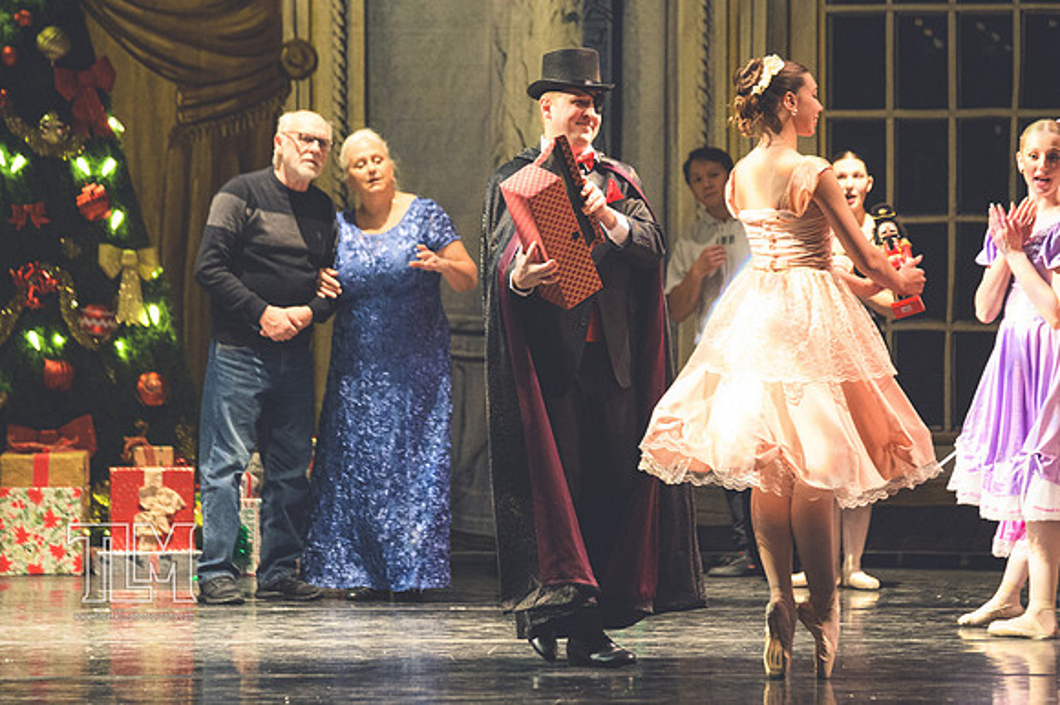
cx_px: 530
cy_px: 352
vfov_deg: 4.6
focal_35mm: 300
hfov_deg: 6.9
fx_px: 8828
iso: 7200
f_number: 2.8
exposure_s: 1/400
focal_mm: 200
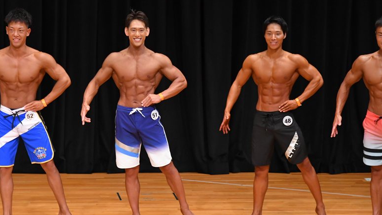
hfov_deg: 7.2
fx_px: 3039
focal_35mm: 300
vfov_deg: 4.1
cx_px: 191
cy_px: 114
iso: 4000
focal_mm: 190
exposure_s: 1/400
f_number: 5.6
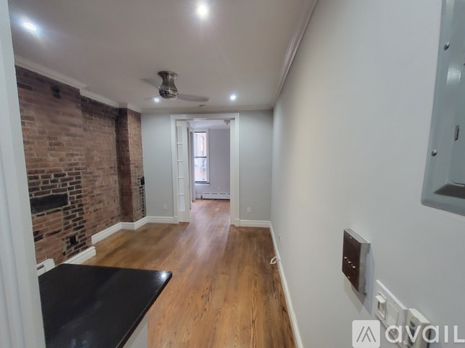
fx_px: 175
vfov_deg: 89.9
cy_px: 174
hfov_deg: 106.2
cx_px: 232
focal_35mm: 13
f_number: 2.2
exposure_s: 1/30
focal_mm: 2.2
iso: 400
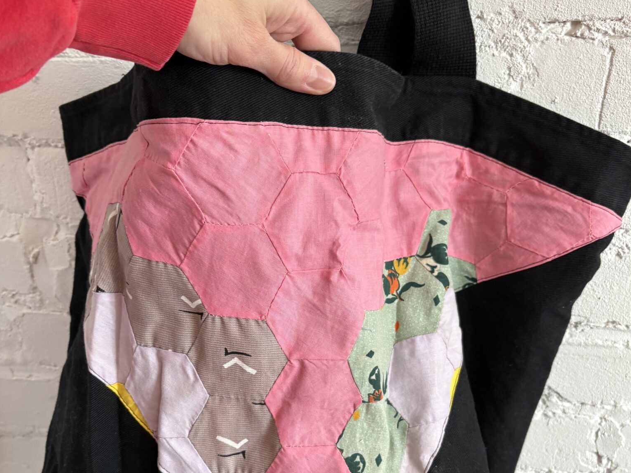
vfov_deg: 40.4
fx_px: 638
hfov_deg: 52.6
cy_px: 301
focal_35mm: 35
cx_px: 317
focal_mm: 5.96
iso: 160
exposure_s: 1/60
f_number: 1.6
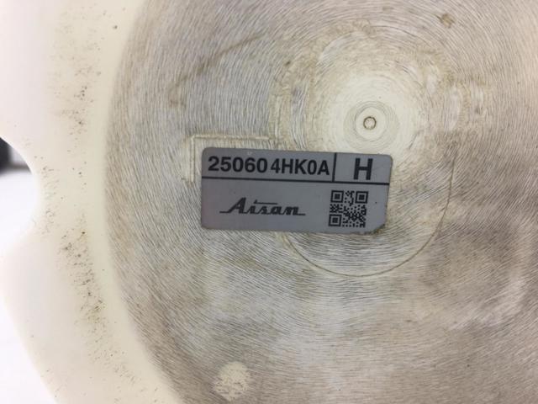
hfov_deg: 61.7
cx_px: 269
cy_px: 202
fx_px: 451
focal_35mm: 29
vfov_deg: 48.2
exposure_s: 1/50
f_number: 2.2
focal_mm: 4.15
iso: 25
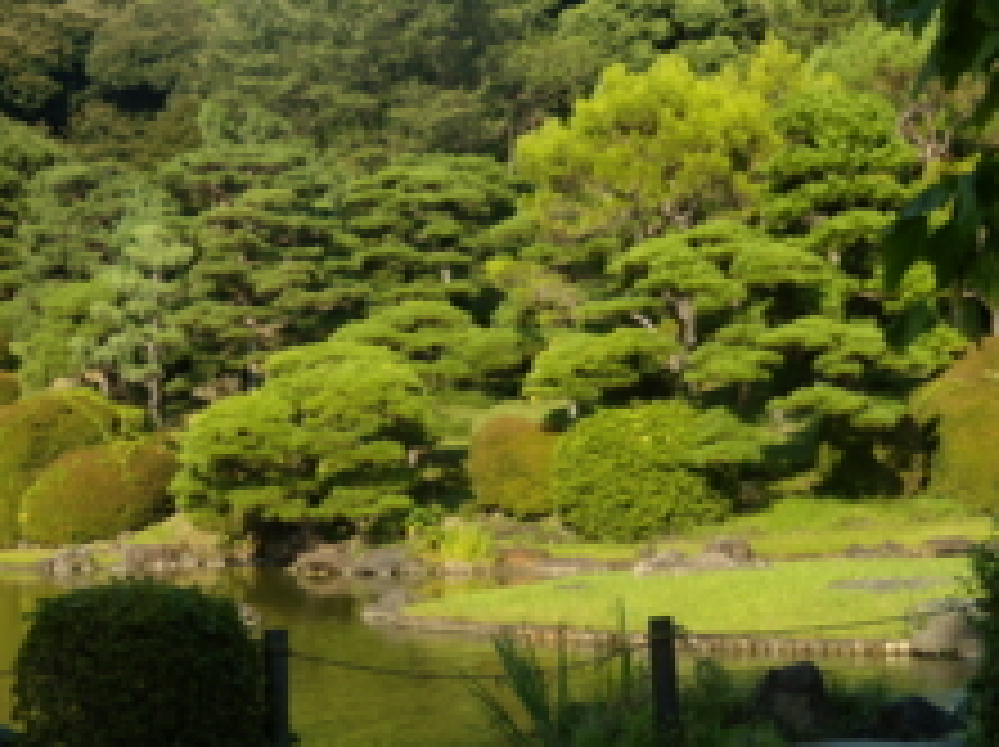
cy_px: 99
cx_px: 144
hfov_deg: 28.9
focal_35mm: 65
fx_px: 1874
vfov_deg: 22.1
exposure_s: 1/320
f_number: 3.6
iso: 80
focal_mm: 6.4
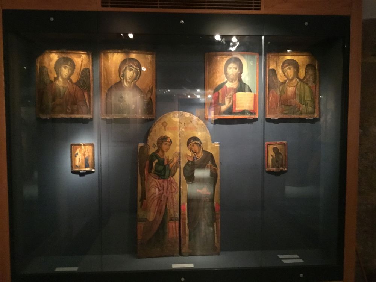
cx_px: 188
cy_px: 141
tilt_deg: -3.6
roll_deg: +1.7
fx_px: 337
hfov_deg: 58.4
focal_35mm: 31
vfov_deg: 45.4
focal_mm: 3.3
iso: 640
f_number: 2.4
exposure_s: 1/17
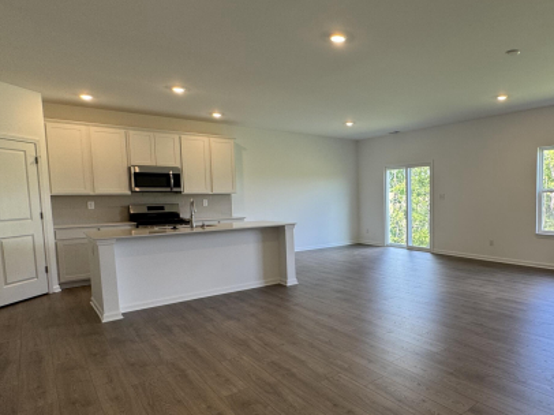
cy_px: 228
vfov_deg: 58.7
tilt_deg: -5.3
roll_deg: +0.0
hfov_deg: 70.7
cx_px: 390
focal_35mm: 23
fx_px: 368
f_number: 2.2
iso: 80
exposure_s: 1/120
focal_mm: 2.22
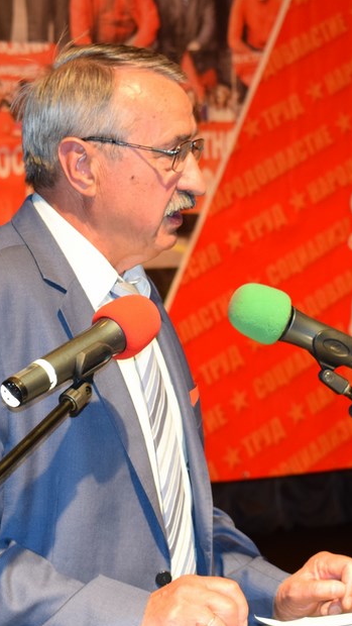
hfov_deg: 10.3
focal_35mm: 117
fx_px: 1938
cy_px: 344
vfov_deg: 18.3
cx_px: 67
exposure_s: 1/60
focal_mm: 45
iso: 800
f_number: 5
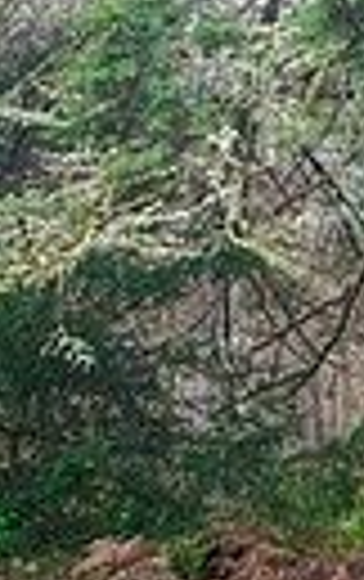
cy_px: 151
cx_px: 1079
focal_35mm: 114
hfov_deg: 9.3
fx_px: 1803
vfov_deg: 18.2
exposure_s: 1.6
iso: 200
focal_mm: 12
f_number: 7.1
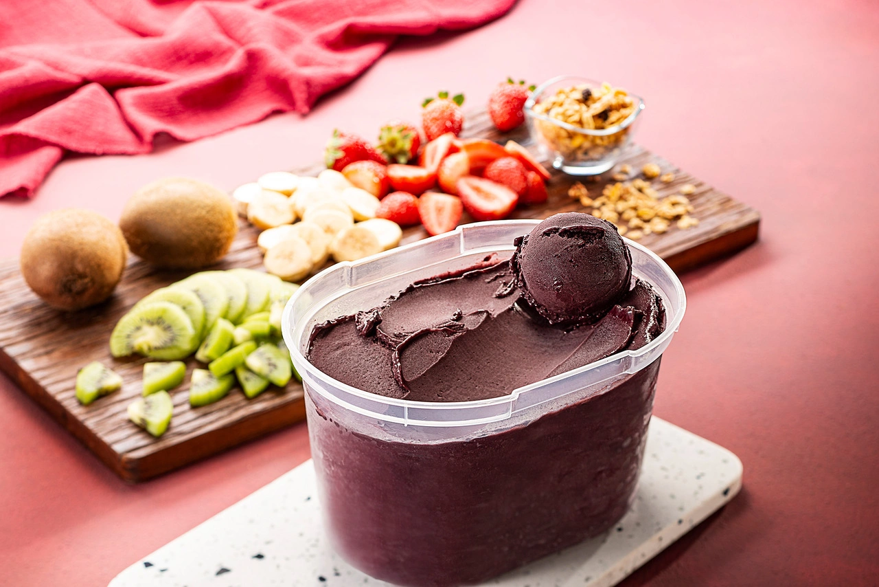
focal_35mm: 85
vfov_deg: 16.1
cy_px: 294
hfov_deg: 23.9
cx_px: 440
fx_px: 2076
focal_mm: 85
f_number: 7.1
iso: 100
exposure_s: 1/200
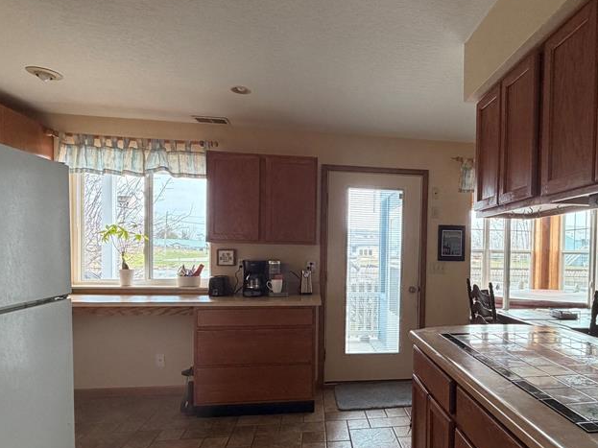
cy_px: 262
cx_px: 381
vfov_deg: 58.5
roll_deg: -1.3
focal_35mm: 23
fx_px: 397
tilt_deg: -1.7
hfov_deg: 72.4
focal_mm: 2.22
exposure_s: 1/121
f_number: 2.2
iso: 250
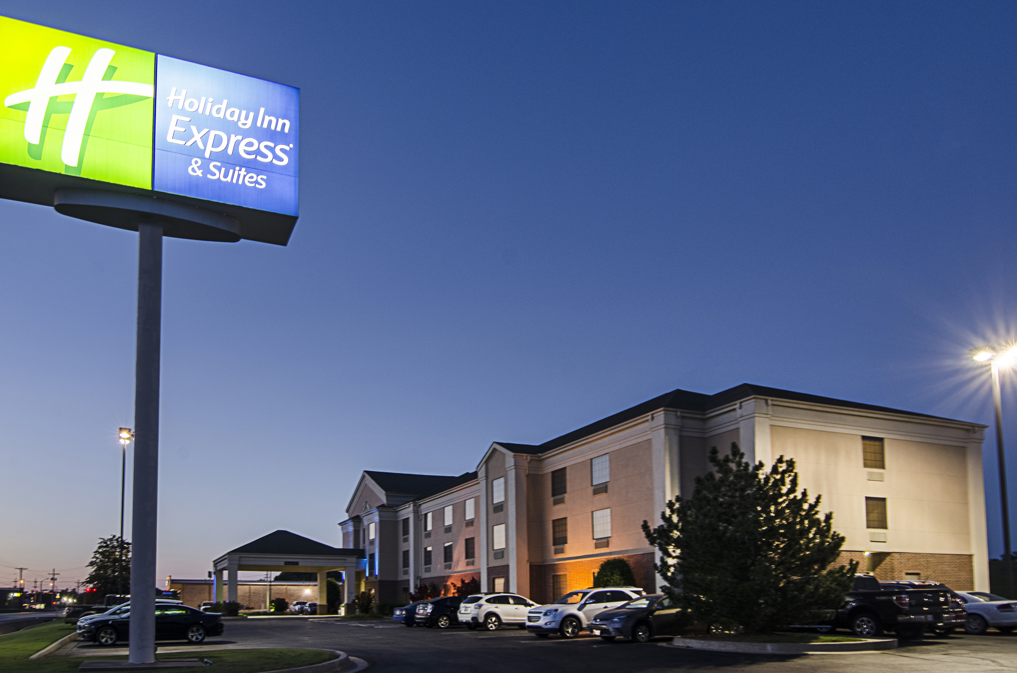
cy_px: 336
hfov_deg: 77.4
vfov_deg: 55.9
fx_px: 634
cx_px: 508
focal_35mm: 22
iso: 250
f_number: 11
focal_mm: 15
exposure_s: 1/13
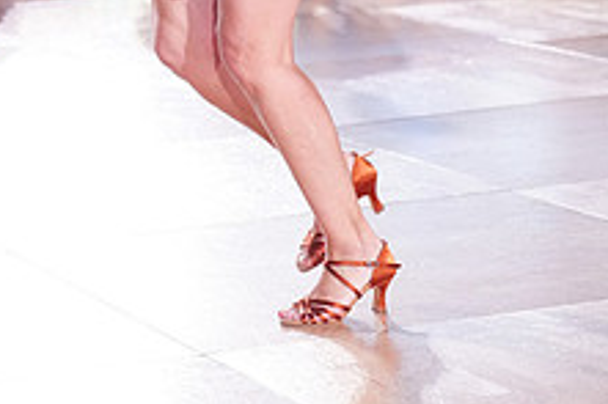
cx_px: 98
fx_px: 3105
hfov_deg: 11.1
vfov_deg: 7.3
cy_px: -220
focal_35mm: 184
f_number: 2.8
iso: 2000
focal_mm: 70
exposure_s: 1/500
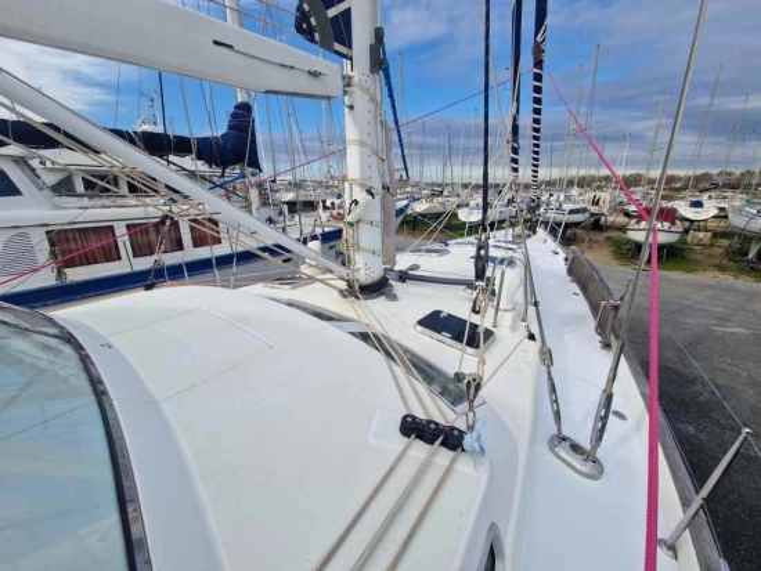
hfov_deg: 106.2
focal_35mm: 13
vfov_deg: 90.0
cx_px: 380
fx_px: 286
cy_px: 286
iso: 50
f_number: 2.2
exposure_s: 1/1976
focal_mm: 2.2
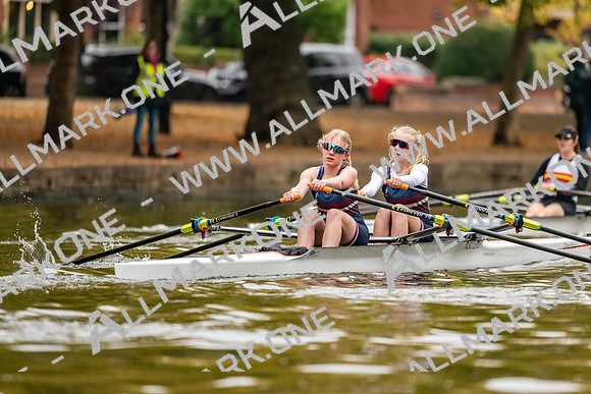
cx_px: 296
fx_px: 6568
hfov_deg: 5.2
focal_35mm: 400
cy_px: 197
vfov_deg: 3.4
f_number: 4.5
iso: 3600
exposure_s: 1/2000
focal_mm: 400
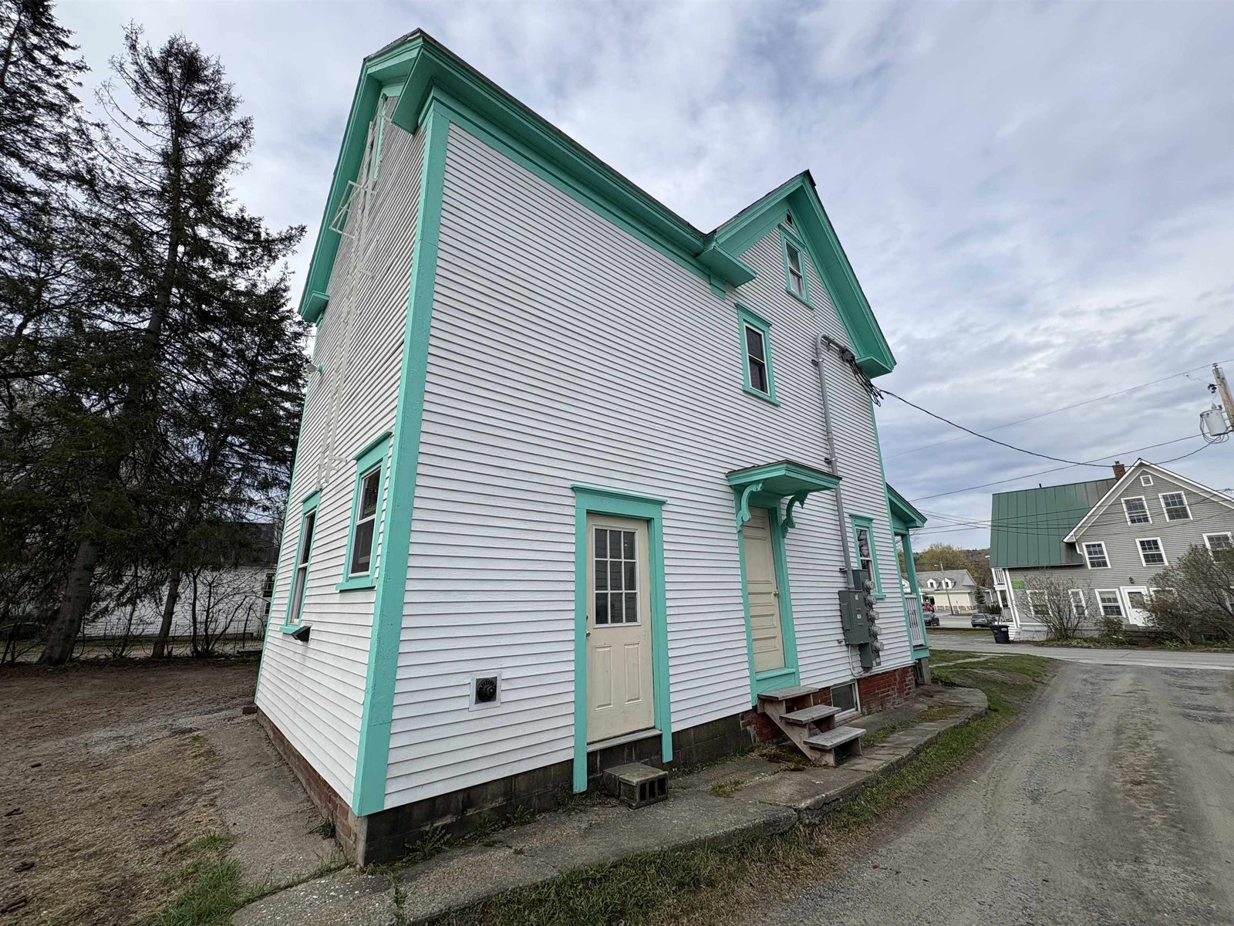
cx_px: 617
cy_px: 463
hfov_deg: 102.1
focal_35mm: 14
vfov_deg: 85.7
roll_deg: -0.1
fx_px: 499
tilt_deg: +17.5
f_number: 2.2
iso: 50
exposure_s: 1/1536
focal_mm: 2.22
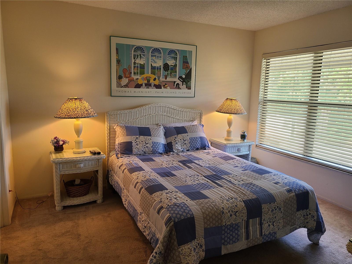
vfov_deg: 53.1
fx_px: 264
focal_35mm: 26
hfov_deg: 67.3
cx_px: 176
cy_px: 132
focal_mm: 5.4
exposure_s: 1/60
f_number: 1.8
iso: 80
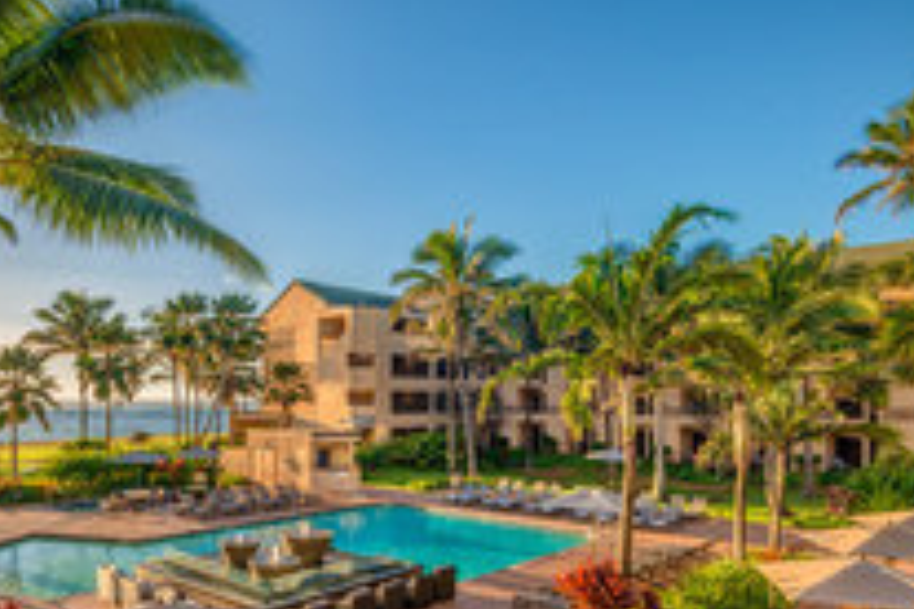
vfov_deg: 48.7
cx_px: 305
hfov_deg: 67.5
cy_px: 406
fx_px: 660
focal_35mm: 26
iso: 100
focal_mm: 14
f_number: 9
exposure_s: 1/25
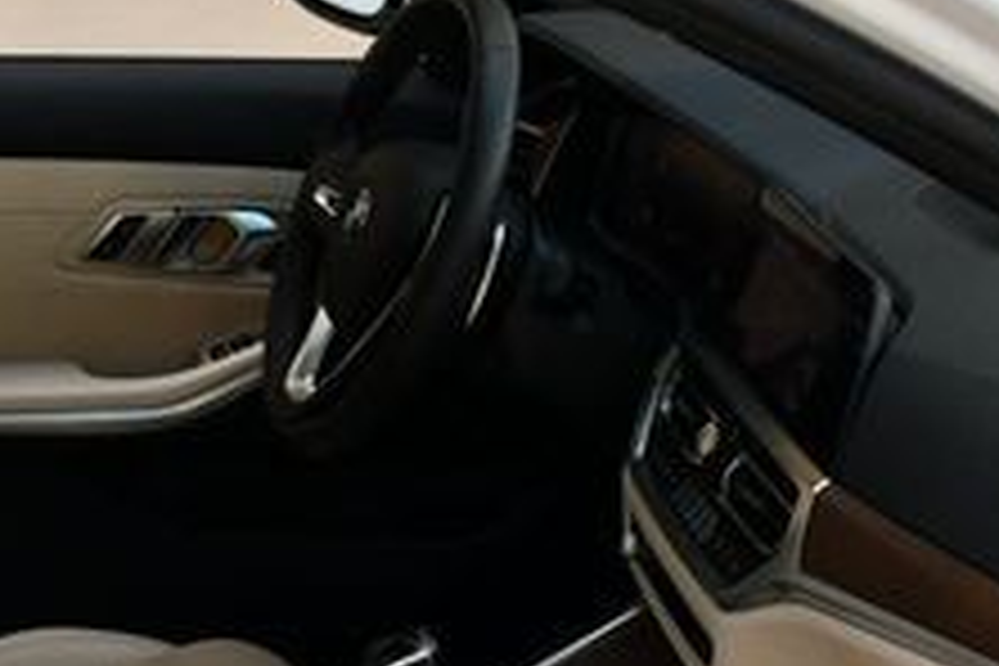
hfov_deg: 19.6
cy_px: 864
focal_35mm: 104
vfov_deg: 12.7
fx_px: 2886
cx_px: 486
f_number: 5.6
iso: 280
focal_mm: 18
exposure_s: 1/250
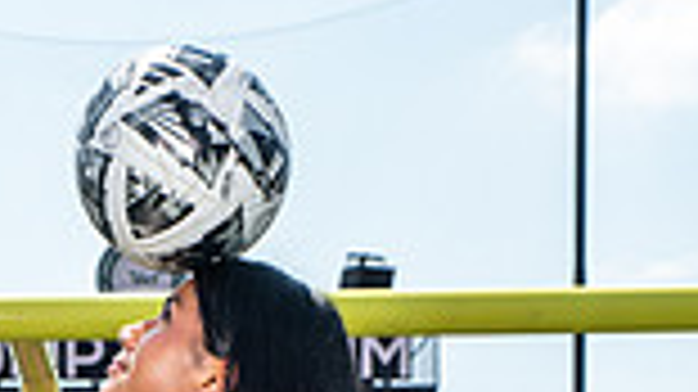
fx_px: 2590
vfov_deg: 8.0
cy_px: 928
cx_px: 194
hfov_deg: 15.3
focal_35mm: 140
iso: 100
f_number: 7.1
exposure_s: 1/320
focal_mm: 46
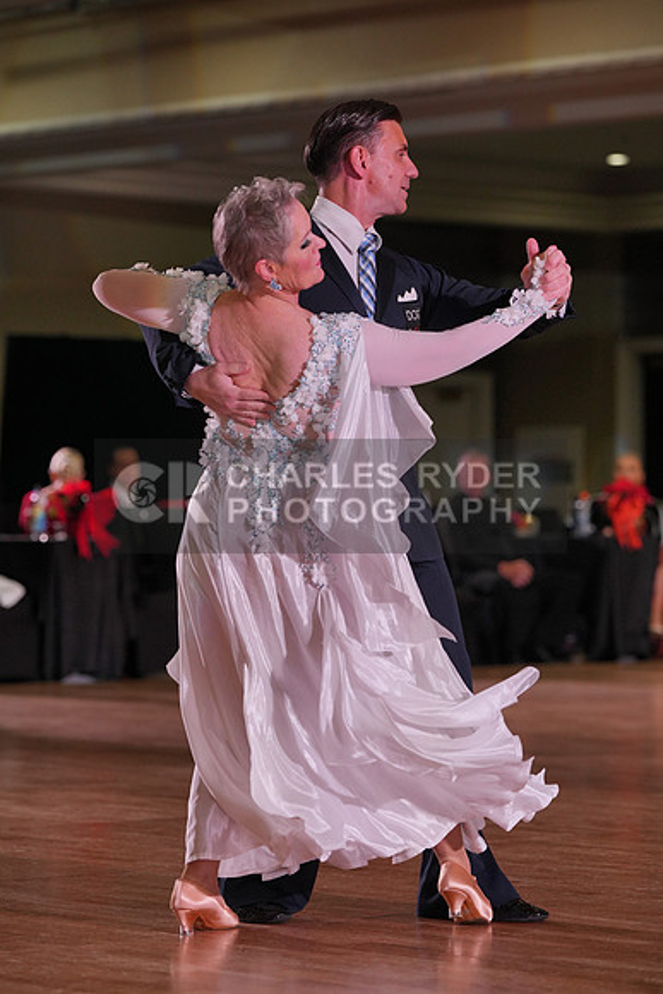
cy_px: 497
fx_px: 3644
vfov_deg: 15.5
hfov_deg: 10.4
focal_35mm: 132
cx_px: 332
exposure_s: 1/500
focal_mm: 132
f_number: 4
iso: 1250
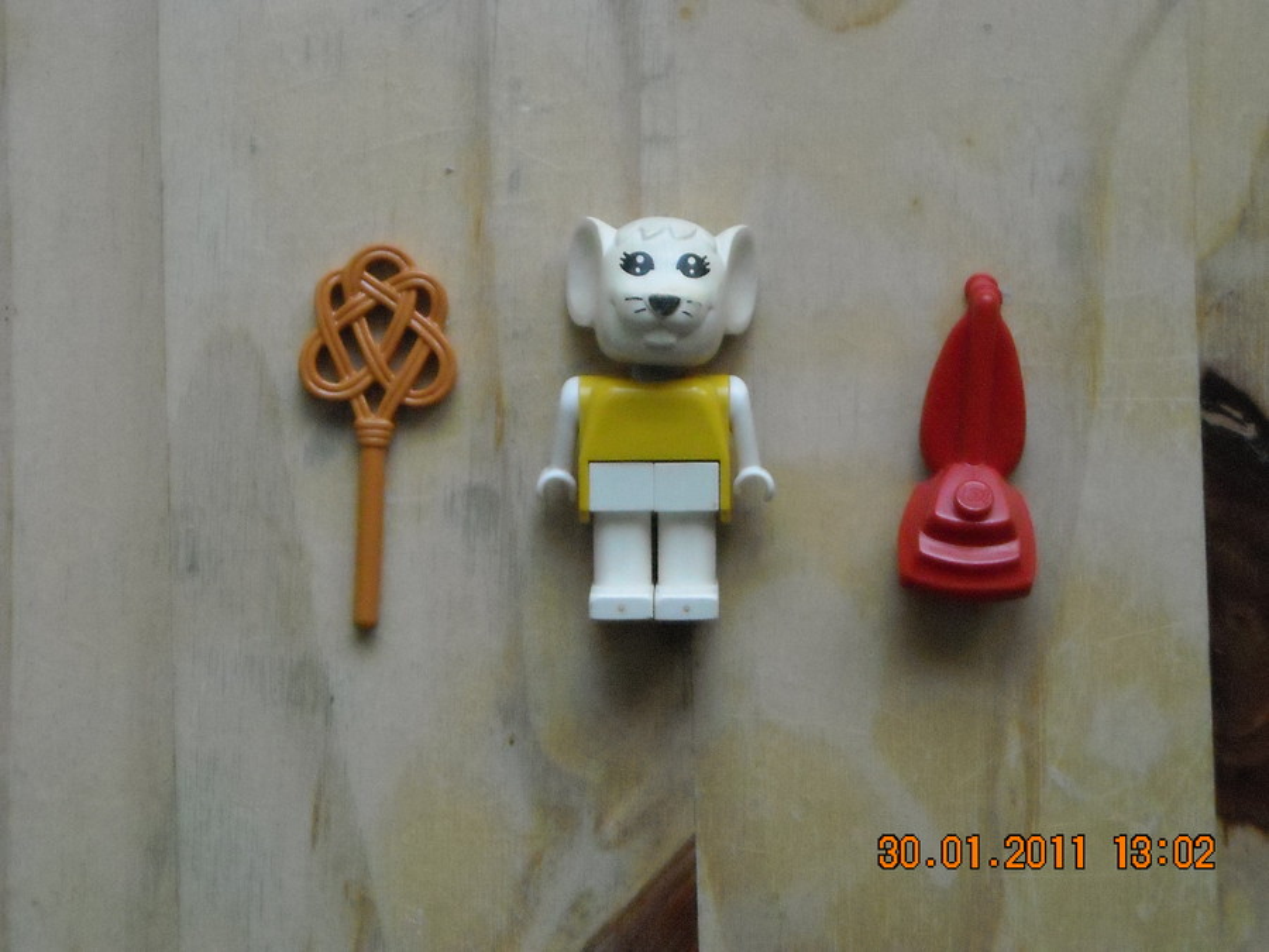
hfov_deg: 18.7
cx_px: 634
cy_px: 476
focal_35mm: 105
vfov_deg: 14.1
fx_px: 3849
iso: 800
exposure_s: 1/141
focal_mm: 17.1
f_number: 4.7
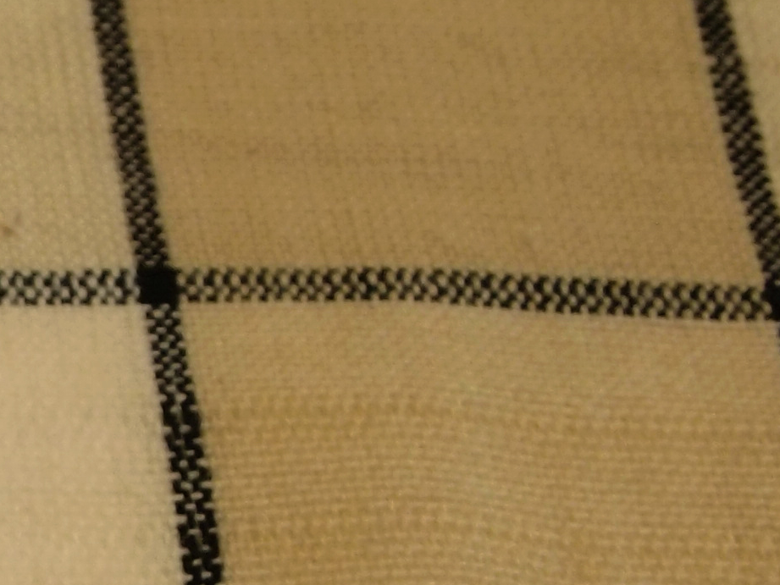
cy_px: 875
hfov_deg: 7.5
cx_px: -821
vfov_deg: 5.8
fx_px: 5724
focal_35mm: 254
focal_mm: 29
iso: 800
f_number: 5
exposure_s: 1/50
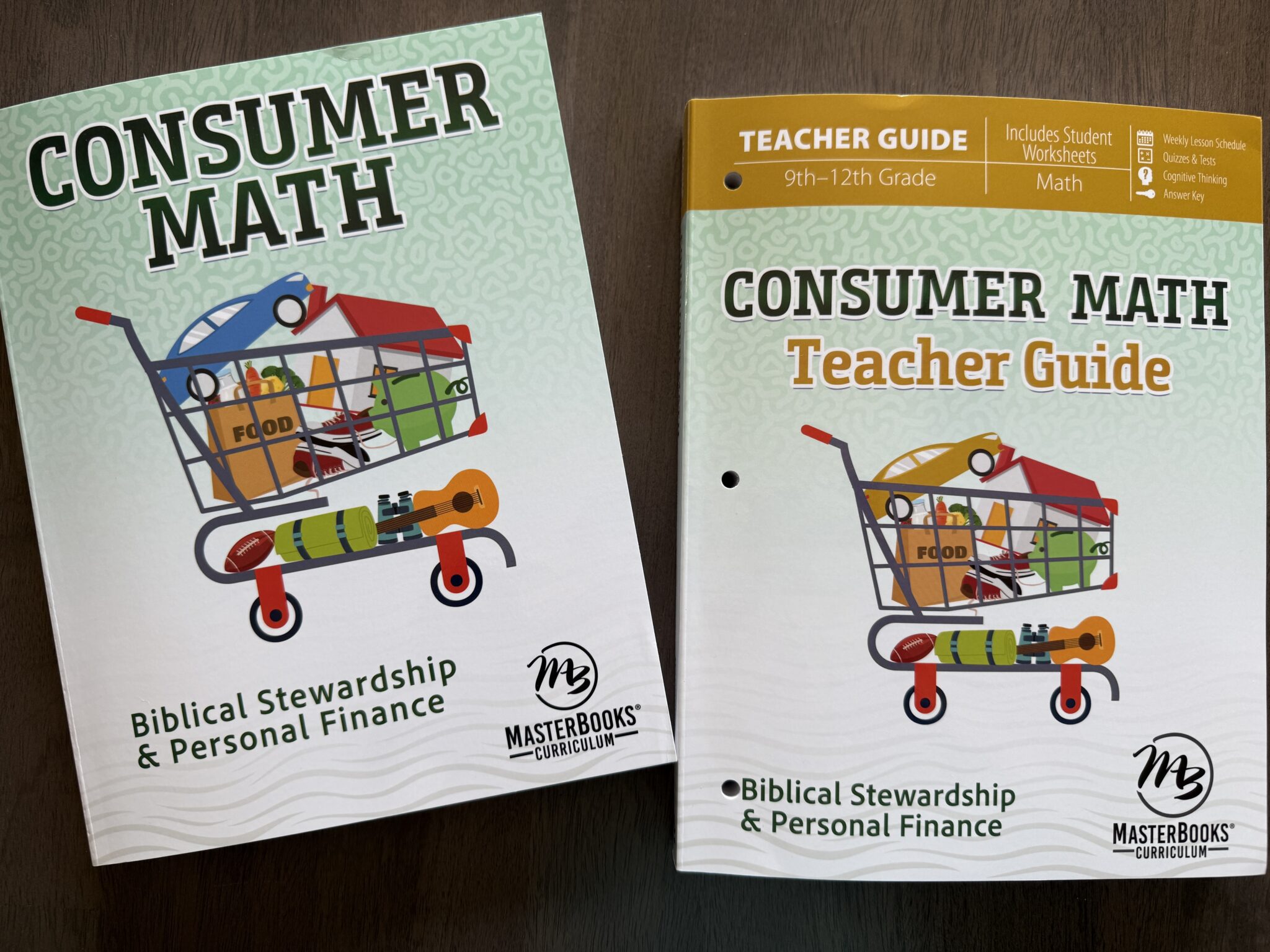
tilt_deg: -87.5
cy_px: 476
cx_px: 635
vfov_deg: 56.8
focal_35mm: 24
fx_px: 881
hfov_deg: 71.6
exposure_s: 1/121
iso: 80
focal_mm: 6.76
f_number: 1.78
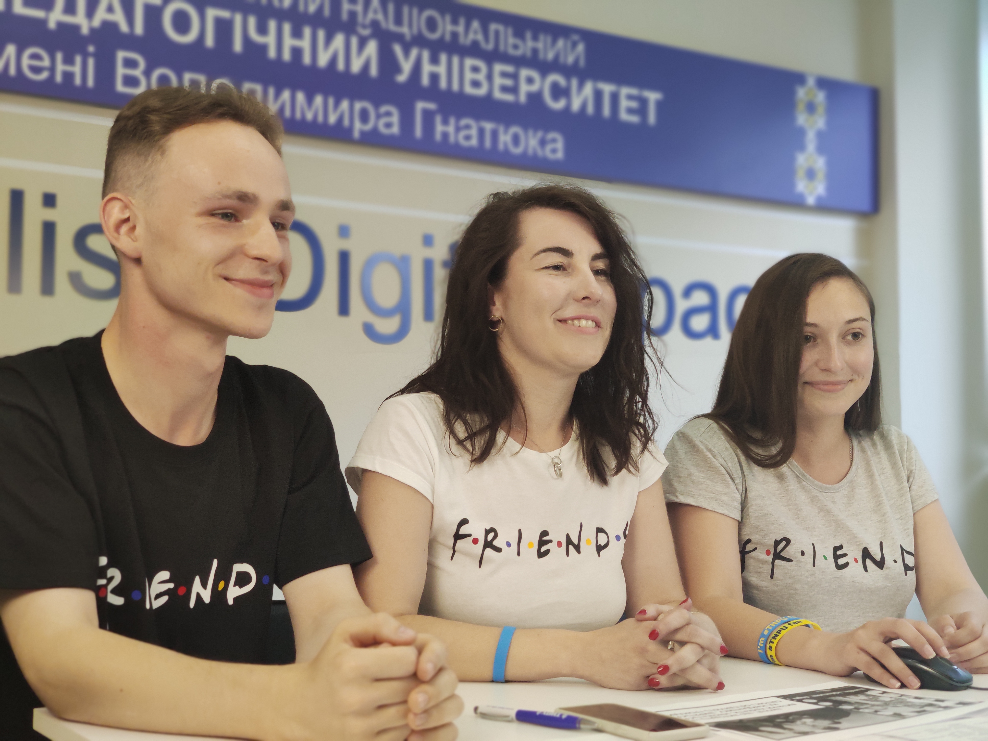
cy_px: 370
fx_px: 1170
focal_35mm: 41
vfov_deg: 35.1
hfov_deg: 45.8
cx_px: 494
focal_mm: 8.16
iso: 575
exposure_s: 1/100
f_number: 2
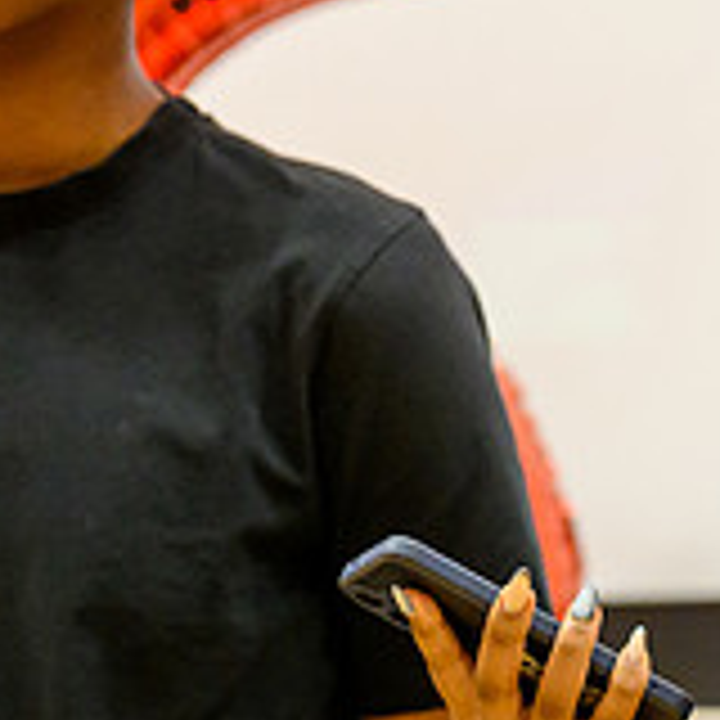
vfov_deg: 3.6
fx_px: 11366
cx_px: 778
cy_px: 272
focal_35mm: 483
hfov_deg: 3.6
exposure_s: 1/320
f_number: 3.2
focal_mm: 150
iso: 4500
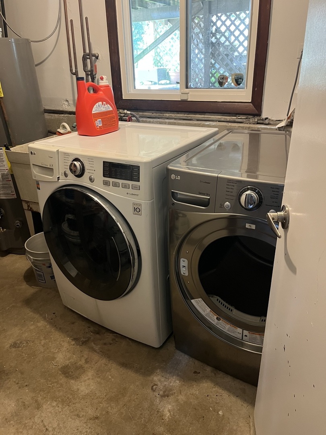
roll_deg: +2.8
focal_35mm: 26
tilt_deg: -25.7
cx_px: 163
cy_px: 218
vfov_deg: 67.3
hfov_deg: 53.1
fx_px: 326
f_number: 1.6
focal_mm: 5.1
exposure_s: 1/40
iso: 500
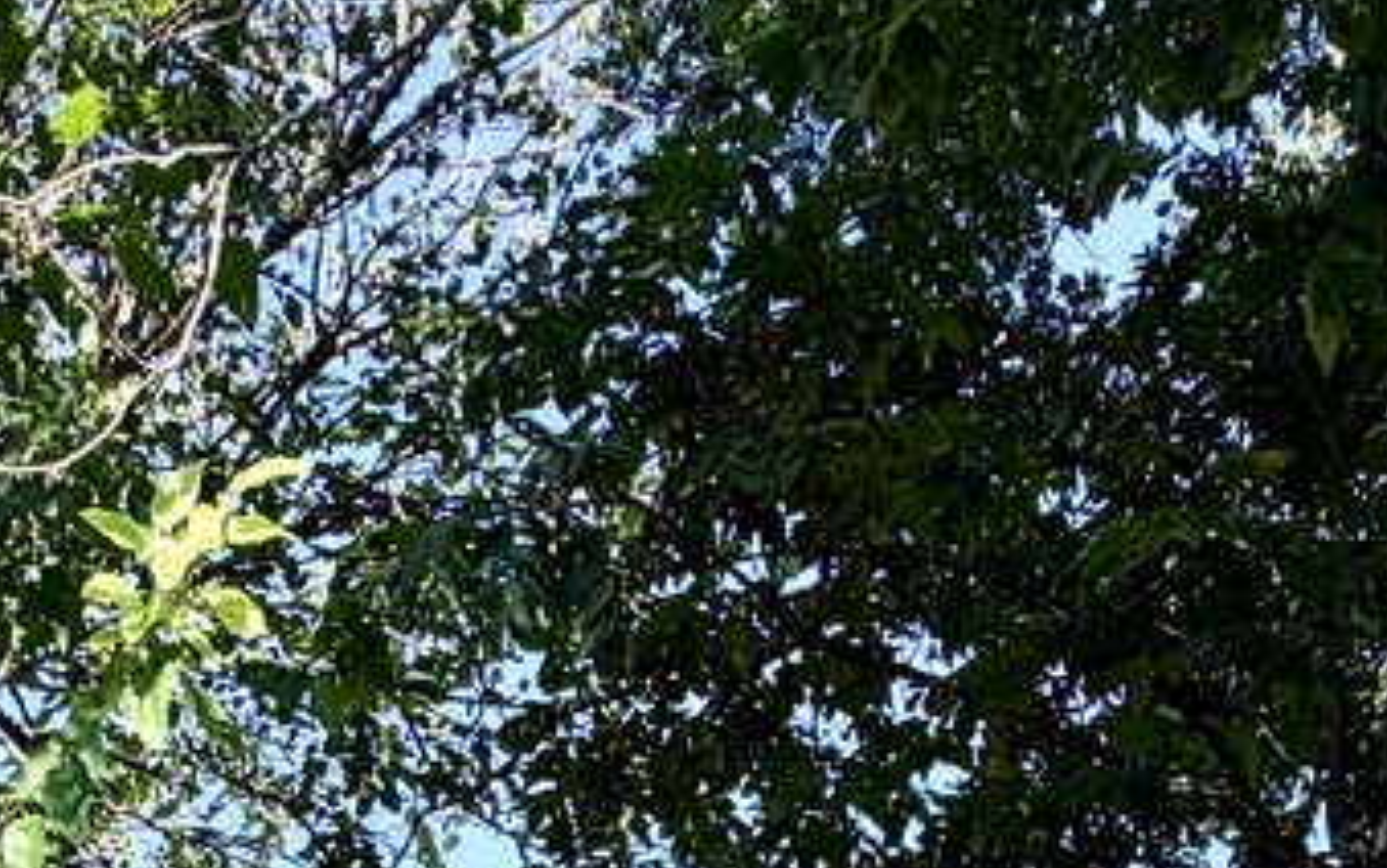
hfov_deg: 32.4
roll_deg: -0.8
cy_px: 1539
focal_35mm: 63
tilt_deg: +3.9
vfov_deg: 17.1
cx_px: 565
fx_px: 2382
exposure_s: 1/502
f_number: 2.2
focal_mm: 2.22
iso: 40
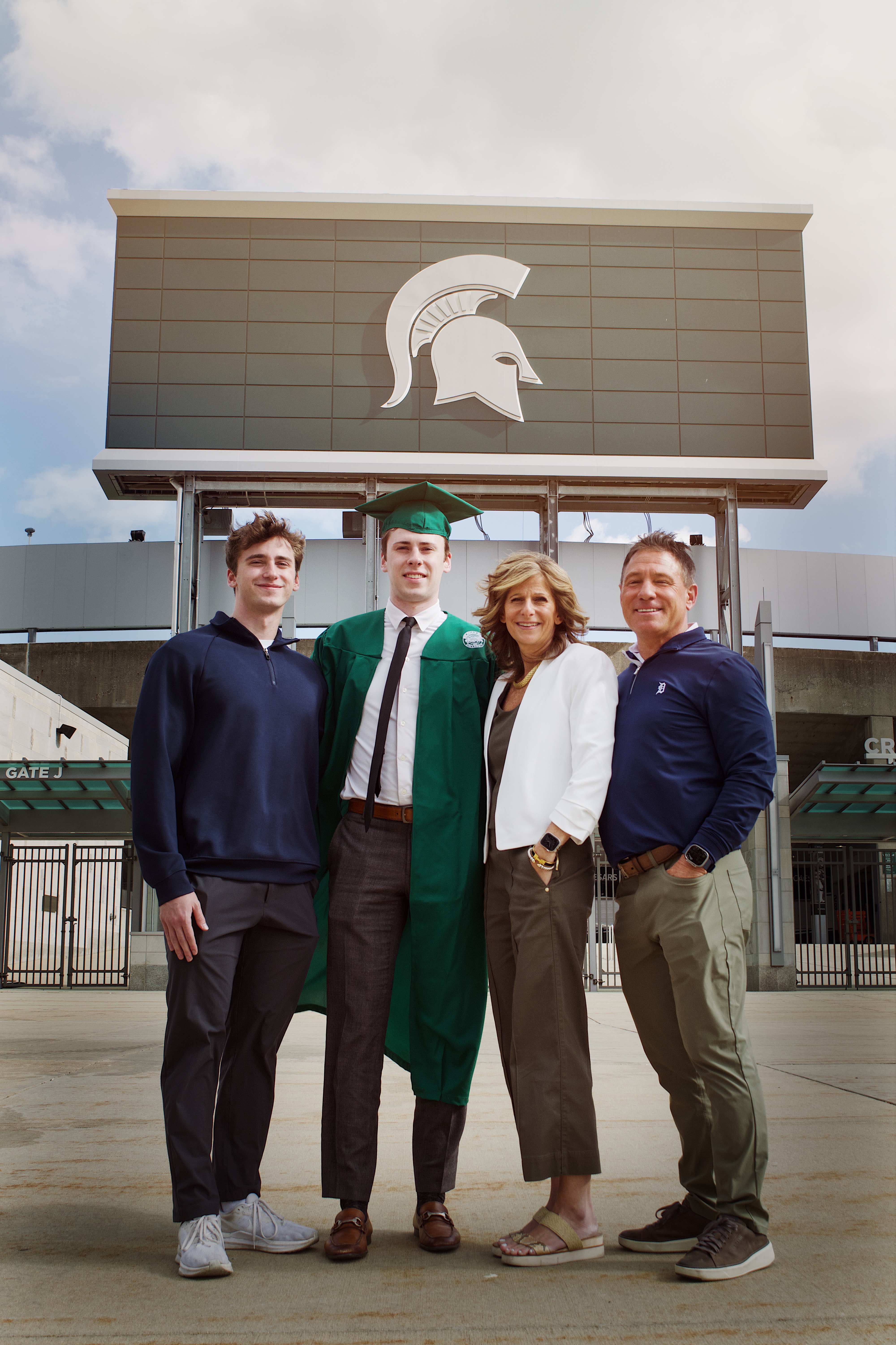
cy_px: 672
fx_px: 1624
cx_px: 448
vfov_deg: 45.0
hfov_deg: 30.8
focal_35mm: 44
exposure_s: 1/320
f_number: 9
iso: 200
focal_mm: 29
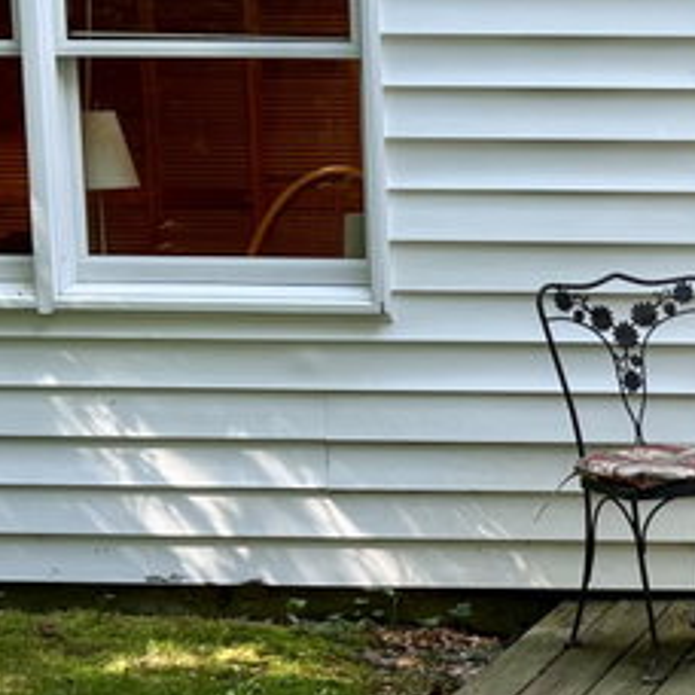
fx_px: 2340
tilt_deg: -7.3
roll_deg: -0.9
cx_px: 1018
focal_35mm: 103
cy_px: 485
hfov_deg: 15.7
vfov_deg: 16.8
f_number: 1.5
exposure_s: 1/129
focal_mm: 5.7
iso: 32
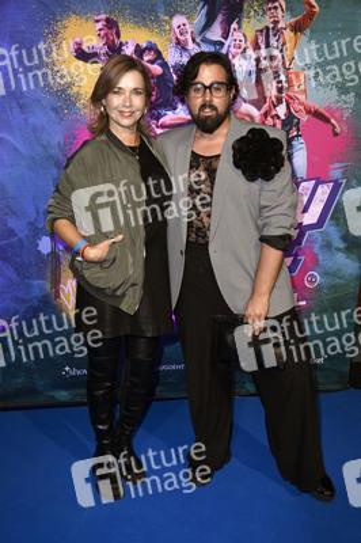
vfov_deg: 54.5
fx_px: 527
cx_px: 180
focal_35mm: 35
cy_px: 272
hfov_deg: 37.8
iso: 1250
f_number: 5
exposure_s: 1/250
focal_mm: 35
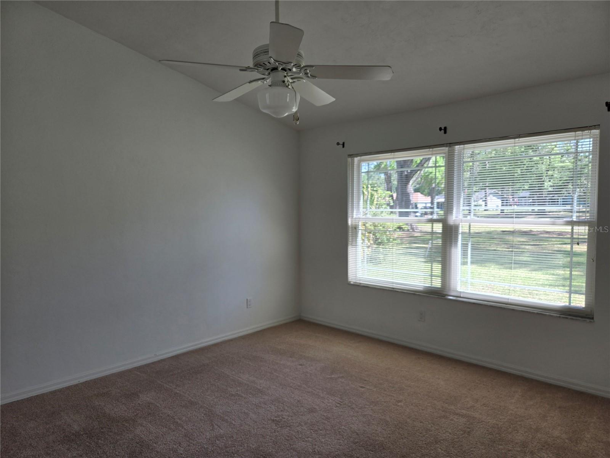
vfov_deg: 58.9
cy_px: 229
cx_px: 305
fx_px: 405
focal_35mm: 23
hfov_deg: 73.9
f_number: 1.8
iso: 25
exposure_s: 1/189
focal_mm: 5.4
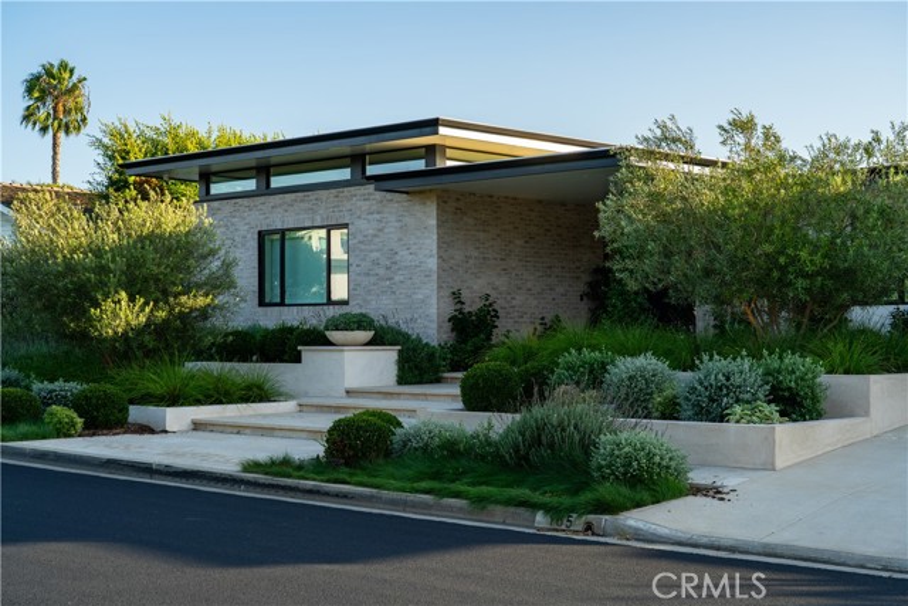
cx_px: 454
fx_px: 1337
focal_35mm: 53
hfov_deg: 37.5
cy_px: 303
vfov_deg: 25.5
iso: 400
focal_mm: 53
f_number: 7.1
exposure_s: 1/320
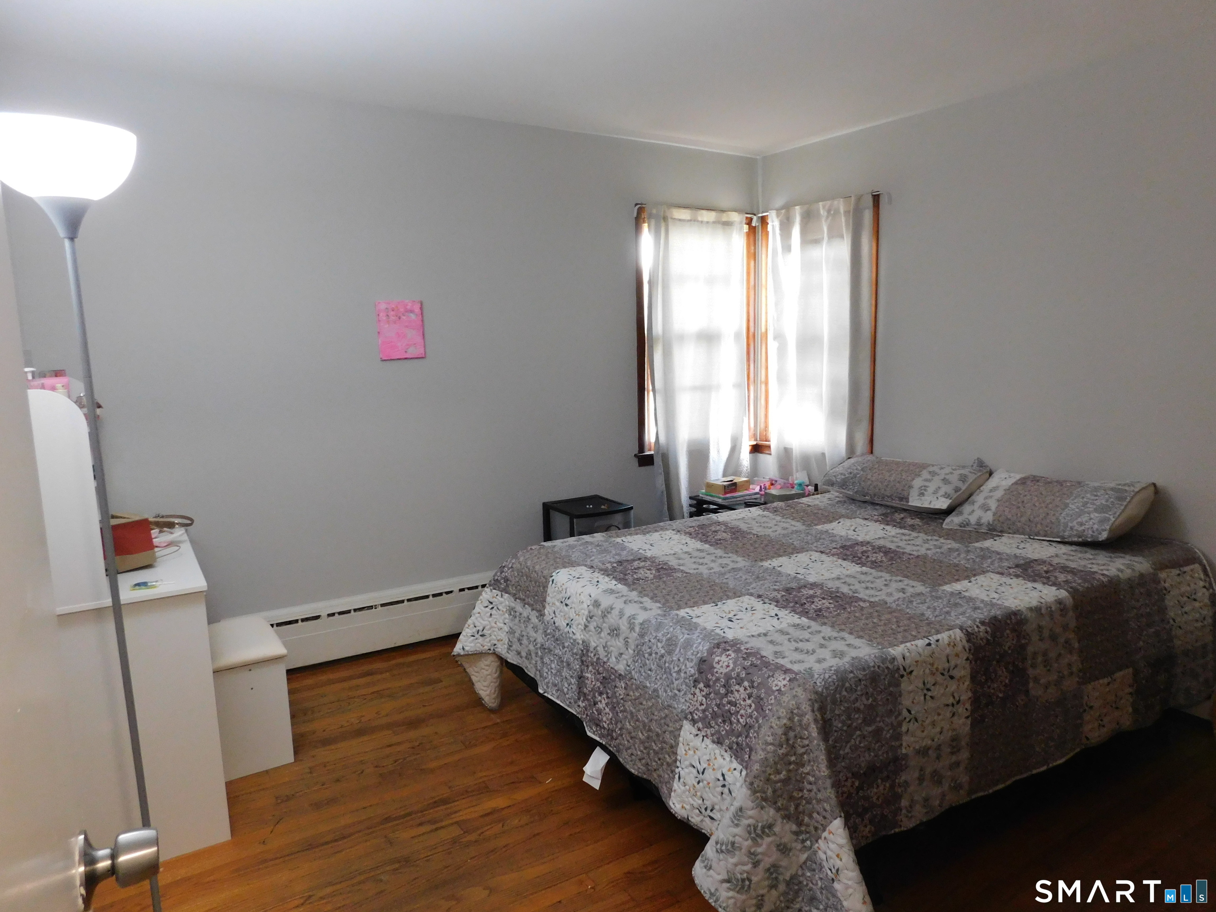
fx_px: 808
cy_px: 456
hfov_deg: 73.9
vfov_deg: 58.9
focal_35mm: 23
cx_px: 608
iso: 400
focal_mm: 4
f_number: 3
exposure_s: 1/20
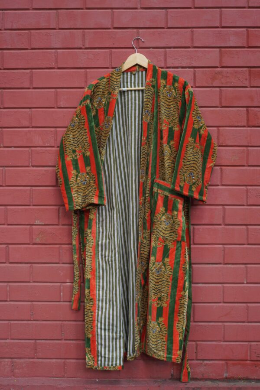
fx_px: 542
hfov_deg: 27.0
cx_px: 130
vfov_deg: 39.6
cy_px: 195
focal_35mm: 50
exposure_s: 1/160
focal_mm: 50
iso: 500
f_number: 5
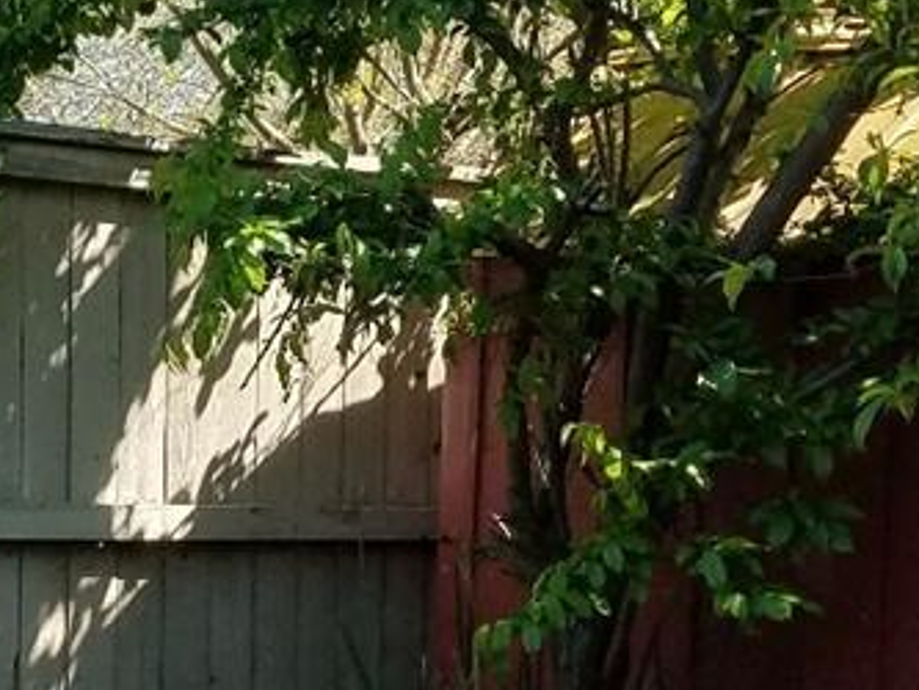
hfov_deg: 16.6
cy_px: 431
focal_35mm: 117
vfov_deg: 12.7
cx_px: 94
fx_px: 3107
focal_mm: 4.2
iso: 40
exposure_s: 1/820
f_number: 1.7
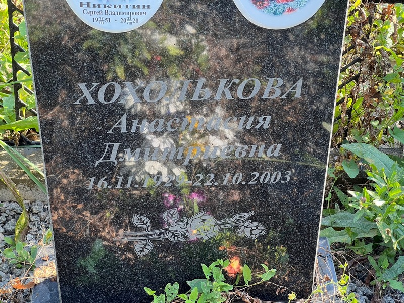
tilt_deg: -38.9
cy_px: 152
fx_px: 899
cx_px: 202
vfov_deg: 19.1
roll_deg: -2.2
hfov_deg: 25.3
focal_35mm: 77
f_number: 2.8
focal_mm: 9
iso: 64
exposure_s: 1/99
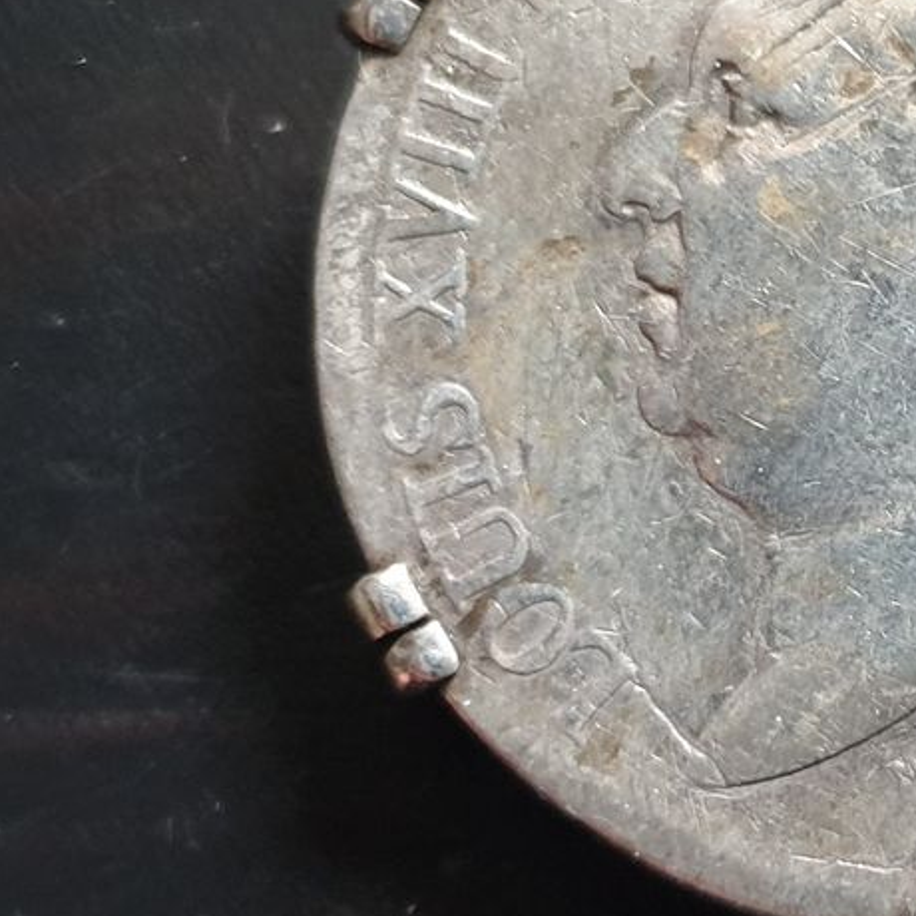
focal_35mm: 50
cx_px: 860
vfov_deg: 33.4
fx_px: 1497
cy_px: 243
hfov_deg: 32.0
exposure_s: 1/27
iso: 250
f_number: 1.5
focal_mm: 4.3
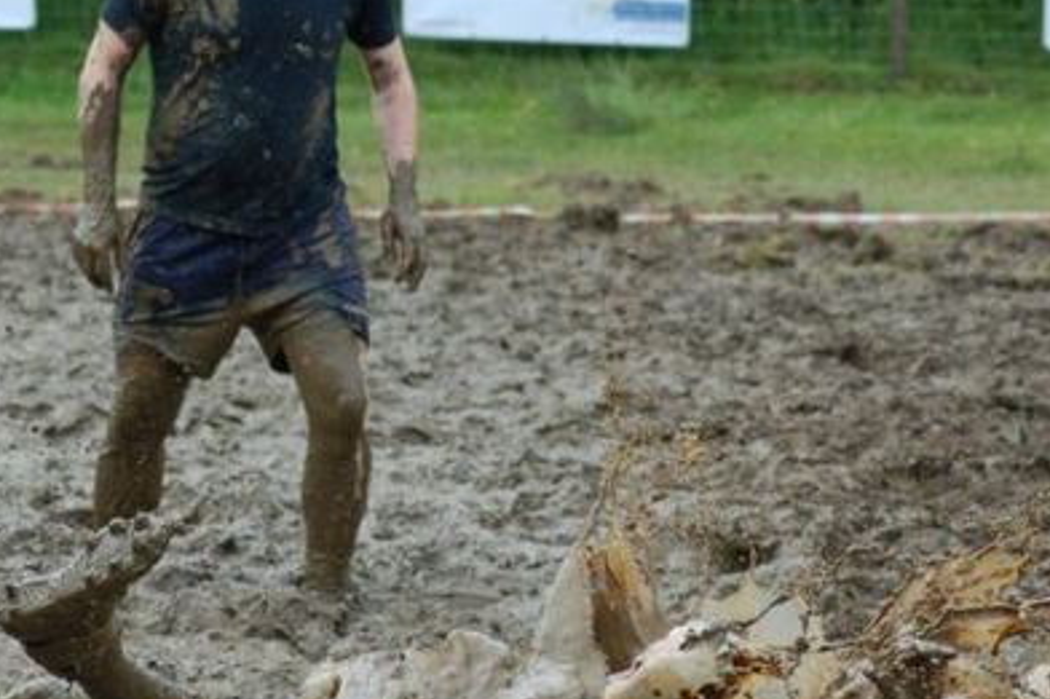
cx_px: 198
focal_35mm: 245
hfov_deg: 8.4
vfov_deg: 5.6
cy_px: 474
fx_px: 7142
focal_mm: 100
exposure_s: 1/500
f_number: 5.6
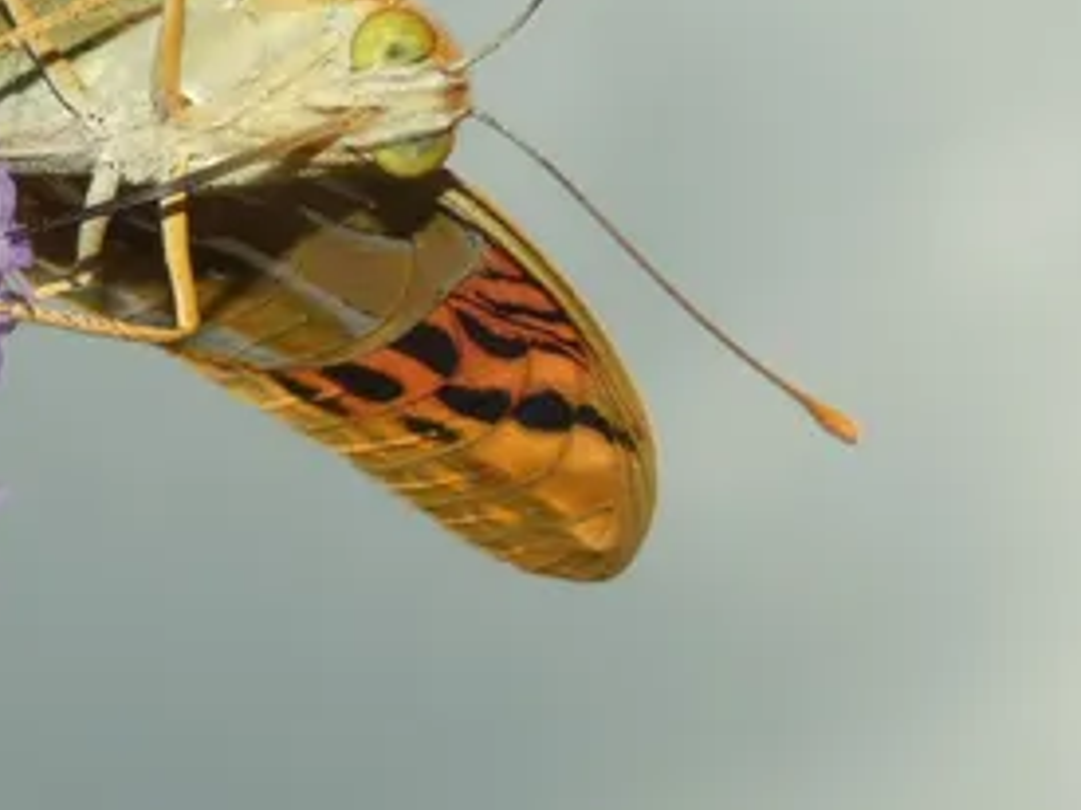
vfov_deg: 4.2
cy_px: -98
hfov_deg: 5.7
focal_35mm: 349
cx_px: 165
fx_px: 10894
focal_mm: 26.9
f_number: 5.4
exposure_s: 1/320
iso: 80
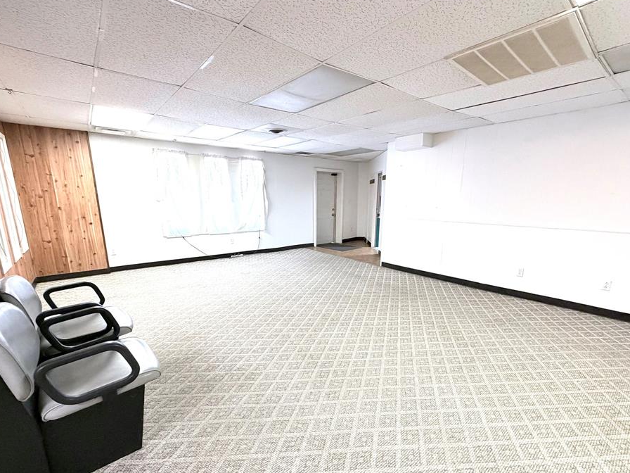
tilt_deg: -12.5
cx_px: 317
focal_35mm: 16
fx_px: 291
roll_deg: -0.5
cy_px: 260
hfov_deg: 94.5
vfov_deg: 77.9
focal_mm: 2.22
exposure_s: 1/60
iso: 400
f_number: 2.2
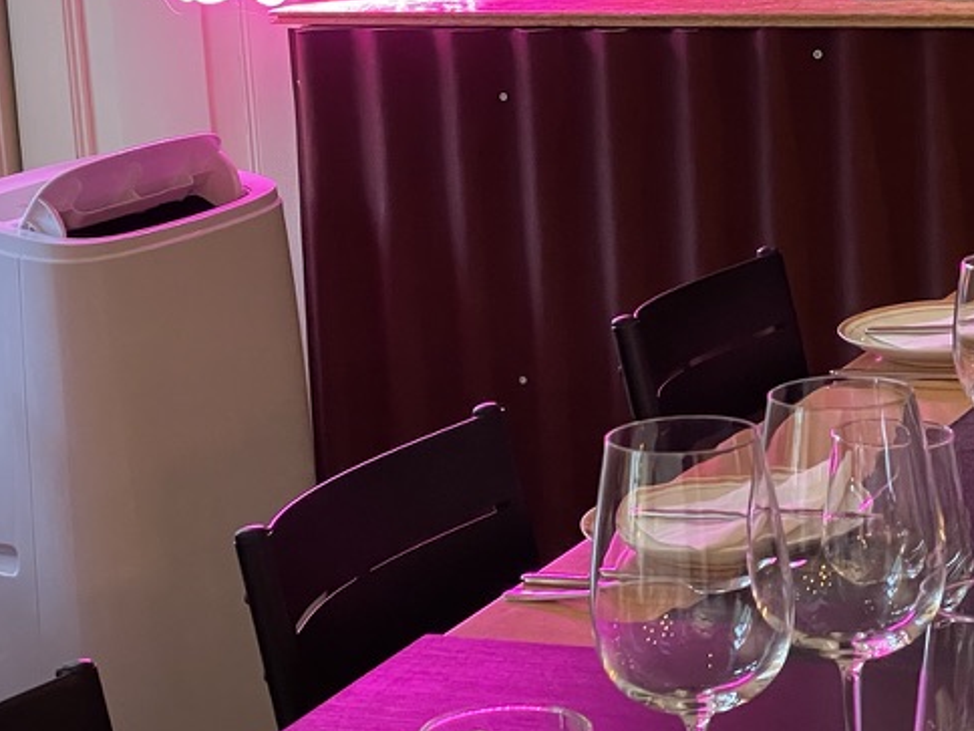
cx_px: 656
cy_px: 232
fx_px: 3095
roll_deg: +4.0
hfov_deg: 17.8
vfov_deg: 13.4
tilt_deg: -9.4
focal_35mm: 110
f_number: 2
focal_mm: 6
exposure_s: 1/60
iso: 640
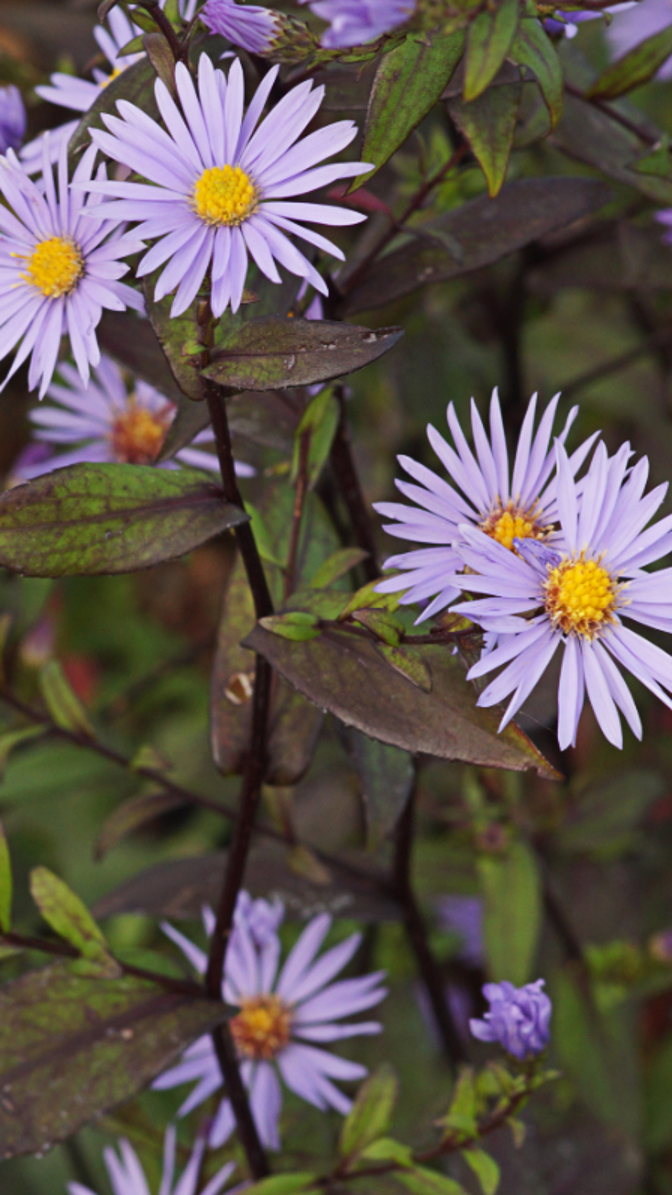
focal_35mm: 237
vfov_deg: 9.1
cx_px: 87
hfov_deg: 5.1
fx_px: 7504
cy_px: 598
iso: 320
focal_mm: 100
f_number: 8
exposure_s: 1/160
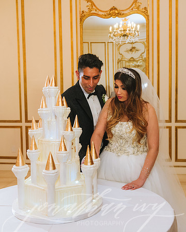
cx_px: 106
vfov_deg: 41.1
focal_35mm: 45
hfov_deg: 33.4
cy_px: 116
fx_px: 310
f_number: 4
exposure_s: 1/125
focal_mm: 32
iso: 1600
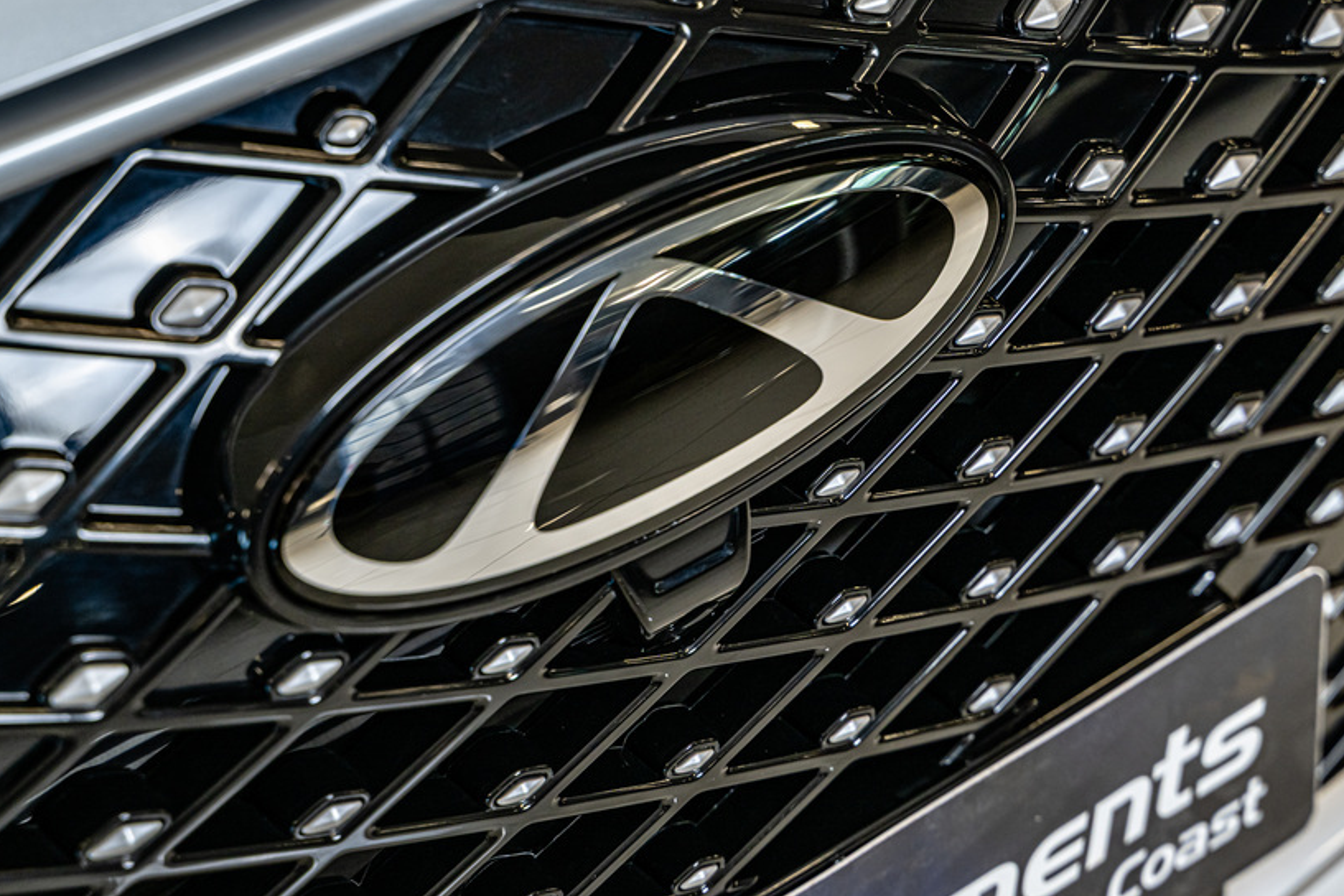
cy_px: 394
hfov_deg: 21.7
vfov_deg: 14.5
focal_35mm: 94
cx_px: 674
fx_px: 3509
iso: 400
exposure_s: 1/125
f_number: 4
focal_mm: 75
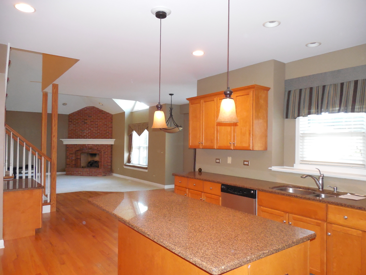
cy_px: 138
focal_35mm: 25
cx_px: 183
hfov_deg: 69.4
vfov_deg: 54.9
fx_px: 264
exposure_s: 1/25
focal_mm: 4.5
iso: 720
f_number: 3.3
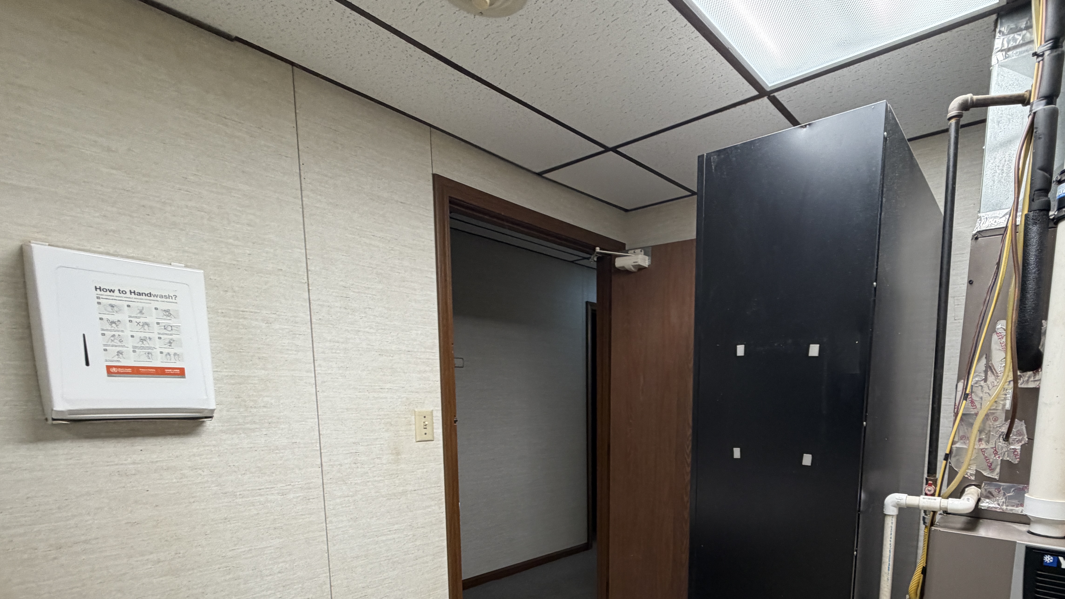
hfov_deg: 88.3
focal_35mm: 19
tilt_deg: -9.9
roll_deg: -1.0
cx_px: 645
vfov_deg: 54.8
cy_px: 468
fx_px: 537
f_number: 2.2
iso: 200
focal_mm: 2.22
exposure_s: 1/60
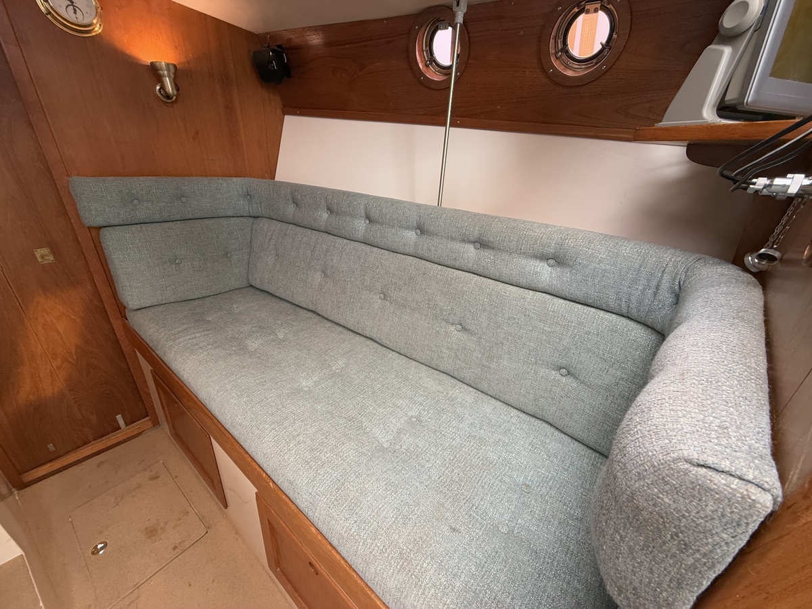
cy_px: 304
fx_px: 328
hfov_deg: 102.1
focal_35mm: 14
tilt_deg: -26.1
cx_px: 406
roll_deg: -0.8
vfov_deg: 85.7
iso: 320
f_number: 2.2
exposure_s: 1/99
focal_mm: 2.22
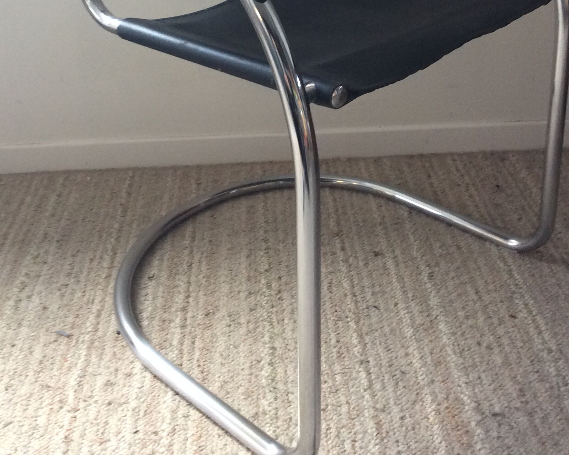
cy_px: 68
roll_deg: +1.7
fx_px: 825
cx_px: 310
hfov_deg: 38.0
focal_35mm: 49
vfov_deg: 29.8
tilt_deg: -20.3
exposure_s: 1/25
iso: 80
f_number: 2.4
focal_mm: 3.3
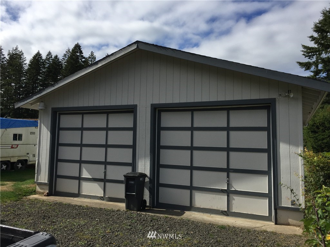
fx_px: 276
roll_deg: -1.9
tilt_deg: +4.4
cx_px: 165
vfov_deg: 48.2
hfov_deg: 61.7
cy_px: 124
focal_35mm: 29
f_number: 2.2
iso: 32
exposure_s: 1/3300
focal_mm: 4.15
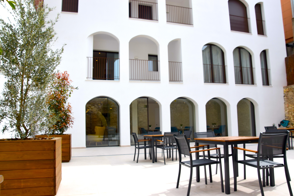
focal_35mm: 27
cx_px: 147
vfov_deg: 47.9
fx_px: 220
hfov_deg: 67.4
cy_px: 98
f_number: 9
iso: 200
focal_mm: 18
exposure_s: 1/320
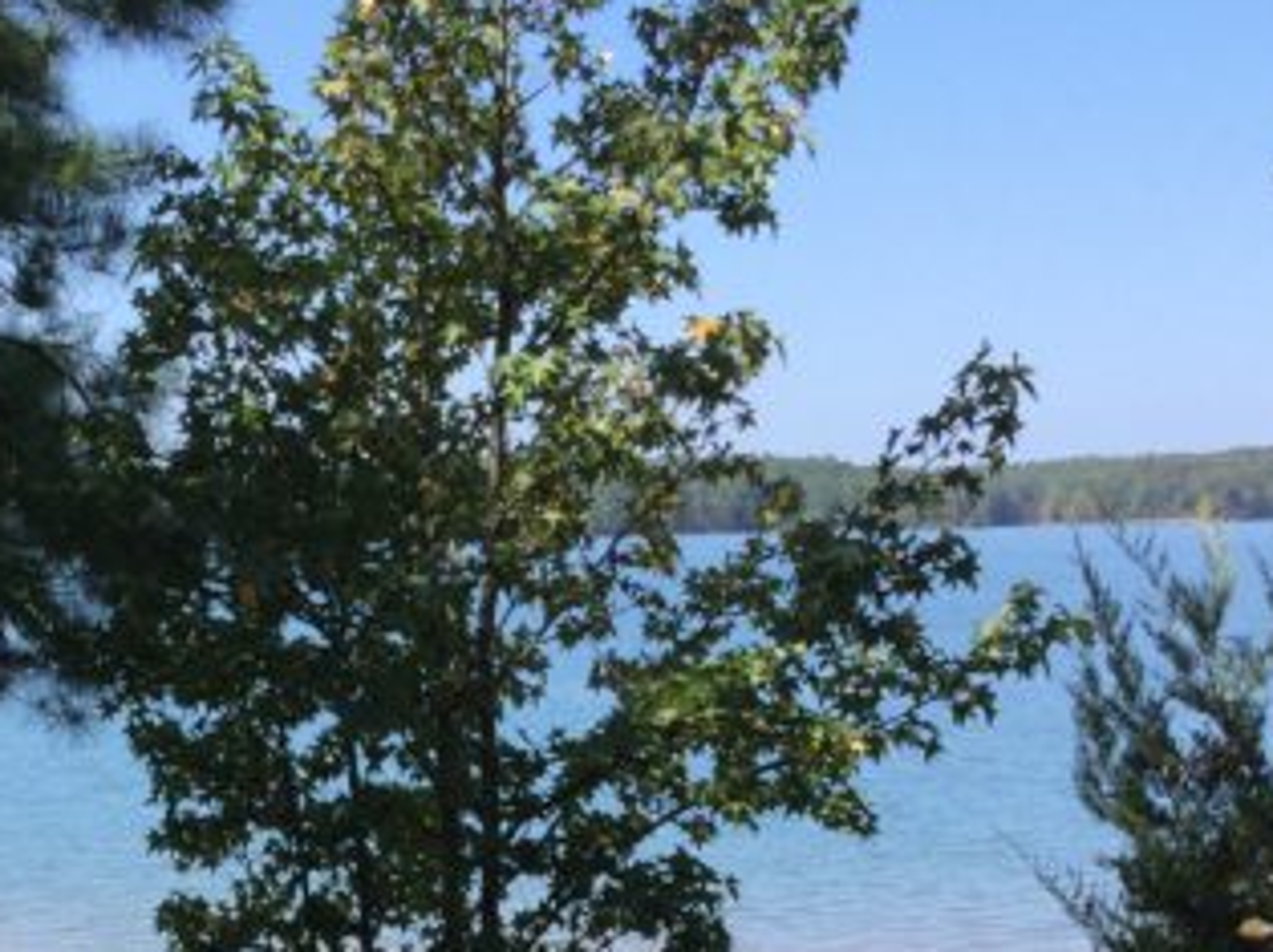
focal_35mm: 79
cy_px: 911
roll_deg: +1.9
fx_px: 2903
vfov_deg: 18.2
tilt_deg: -10.1
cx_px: 353
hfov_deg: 24.5
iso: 25
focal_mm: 3.3
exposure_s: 1/657
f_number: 2.4
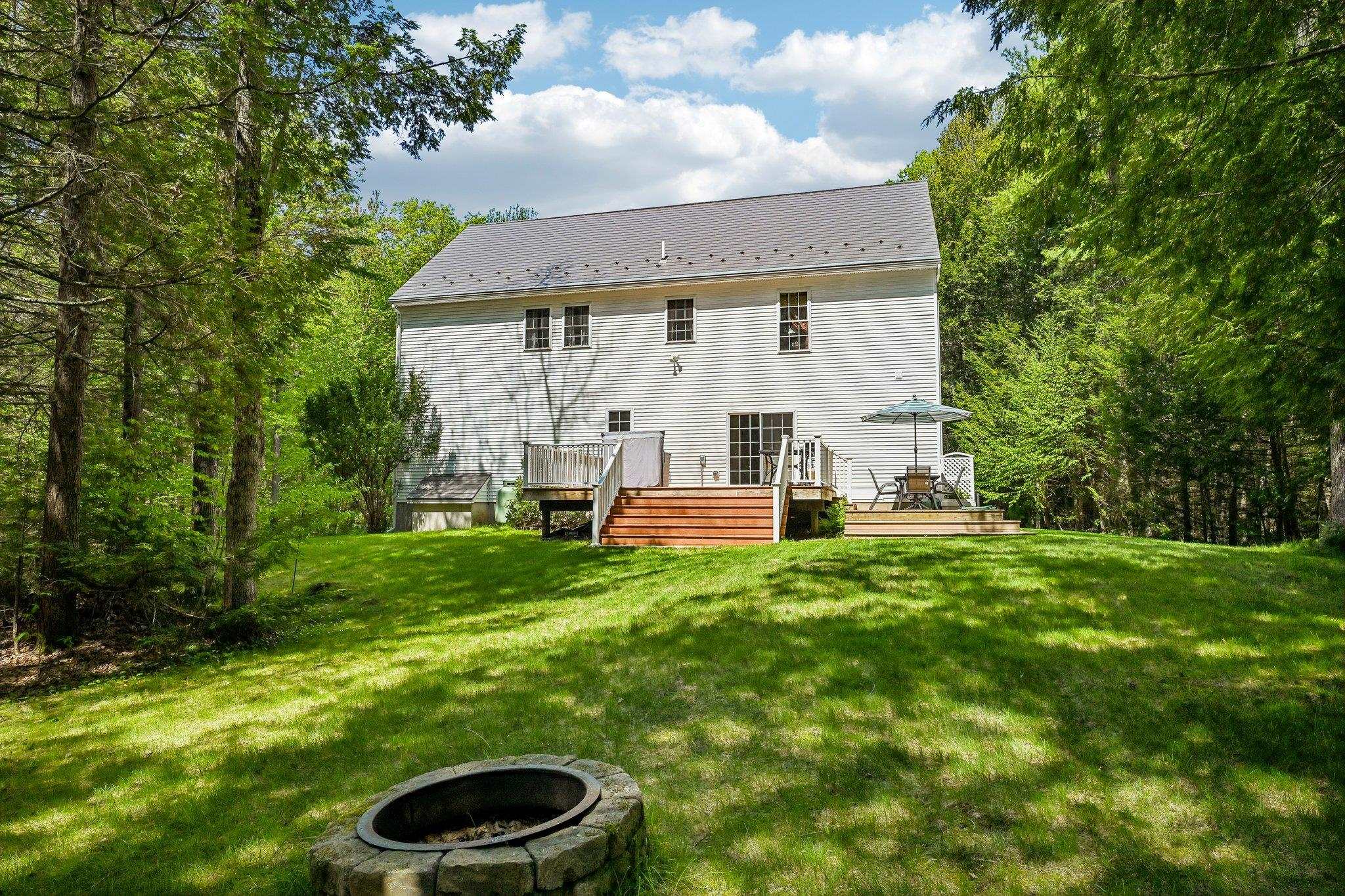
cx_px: 672
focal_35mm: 21
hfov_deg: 81.2
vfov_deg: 59.5
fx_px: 784
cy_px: 448
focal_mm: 21
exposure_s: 1/1000
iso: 400
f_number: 8
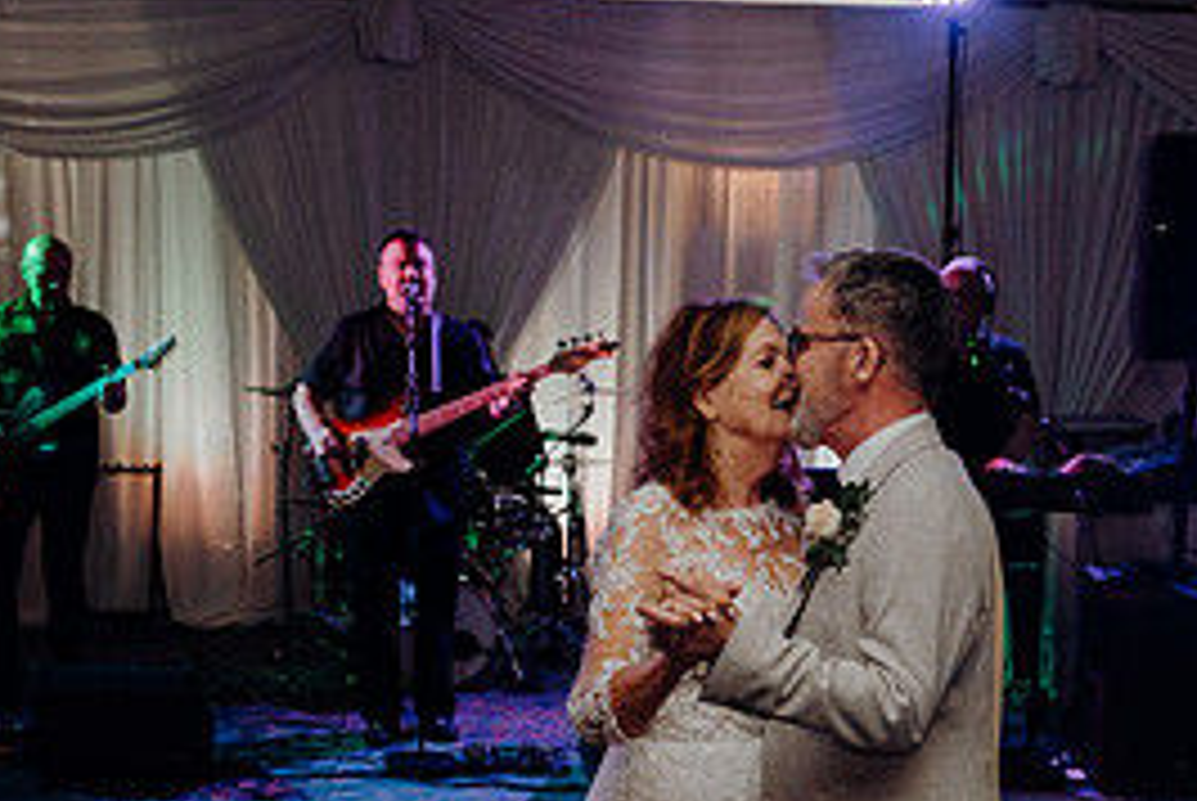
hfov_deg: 32.8
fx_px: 2030
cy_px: 821
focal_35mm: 61
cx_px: 680
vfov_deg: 21.5
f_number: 3.5
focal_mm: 28
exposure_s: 1/200
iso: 2500
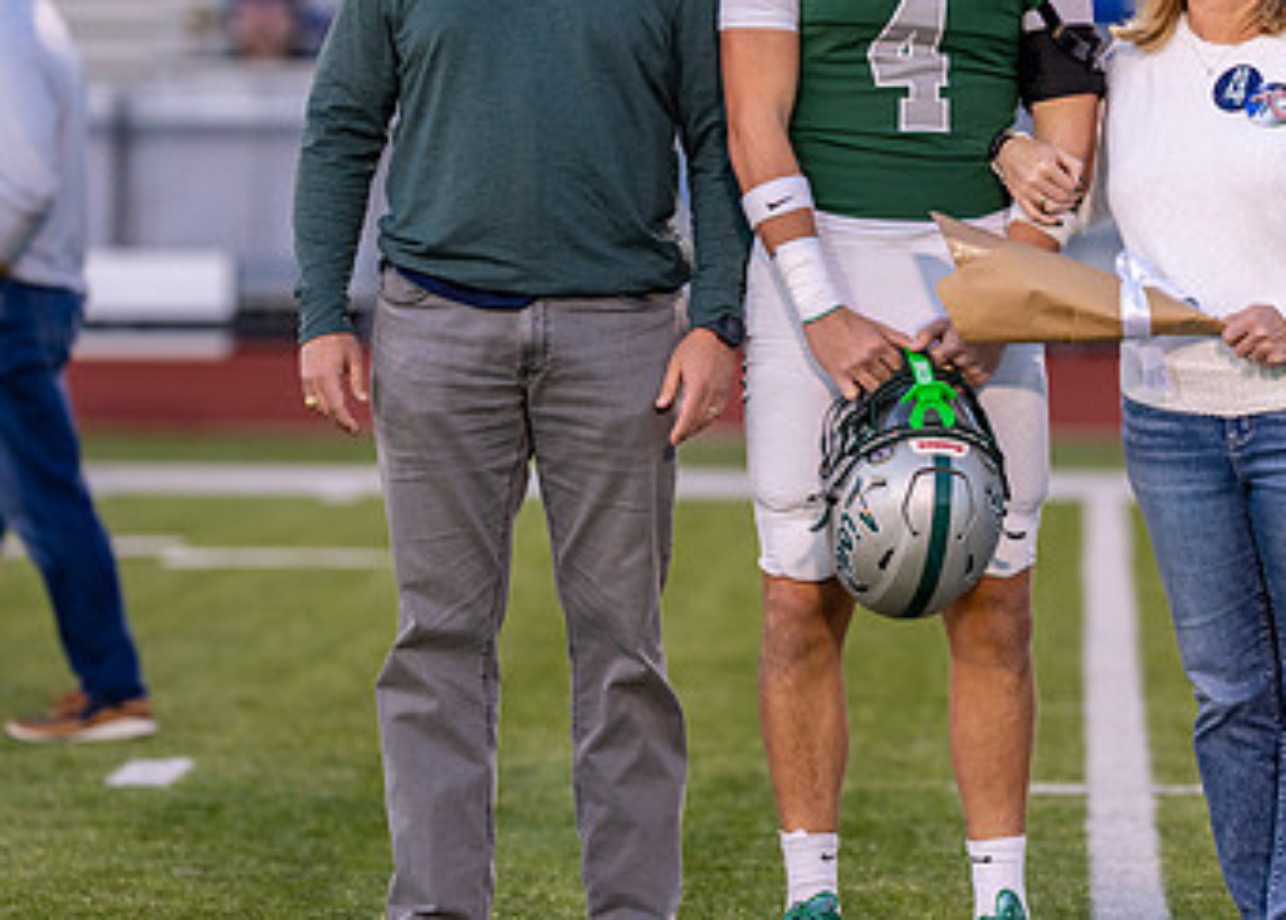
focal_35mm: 288
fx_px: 10525
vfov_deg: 5.0
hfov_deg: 7.0
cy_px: 256
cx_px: 882
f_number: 2.2
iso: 500
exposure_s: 1/800
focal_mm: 135
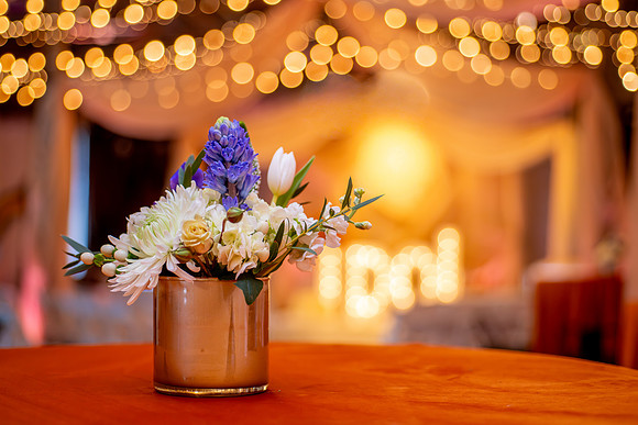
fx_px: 1067
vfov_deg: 22.6
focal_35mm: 60
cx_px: 319
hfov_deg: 33.3
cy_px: 212
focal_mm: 60
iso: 1000
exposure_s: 1/100
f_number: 3.2
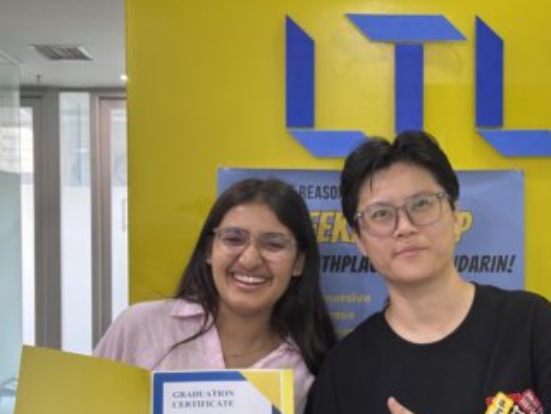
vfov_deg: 20.4
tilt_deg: -1.7
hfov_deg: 27.0
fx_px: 1146
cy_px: 267
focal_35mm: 72
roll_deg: -0.5
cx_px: 331
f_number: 1.78
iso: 160
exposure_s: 1/50
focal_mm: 6.76
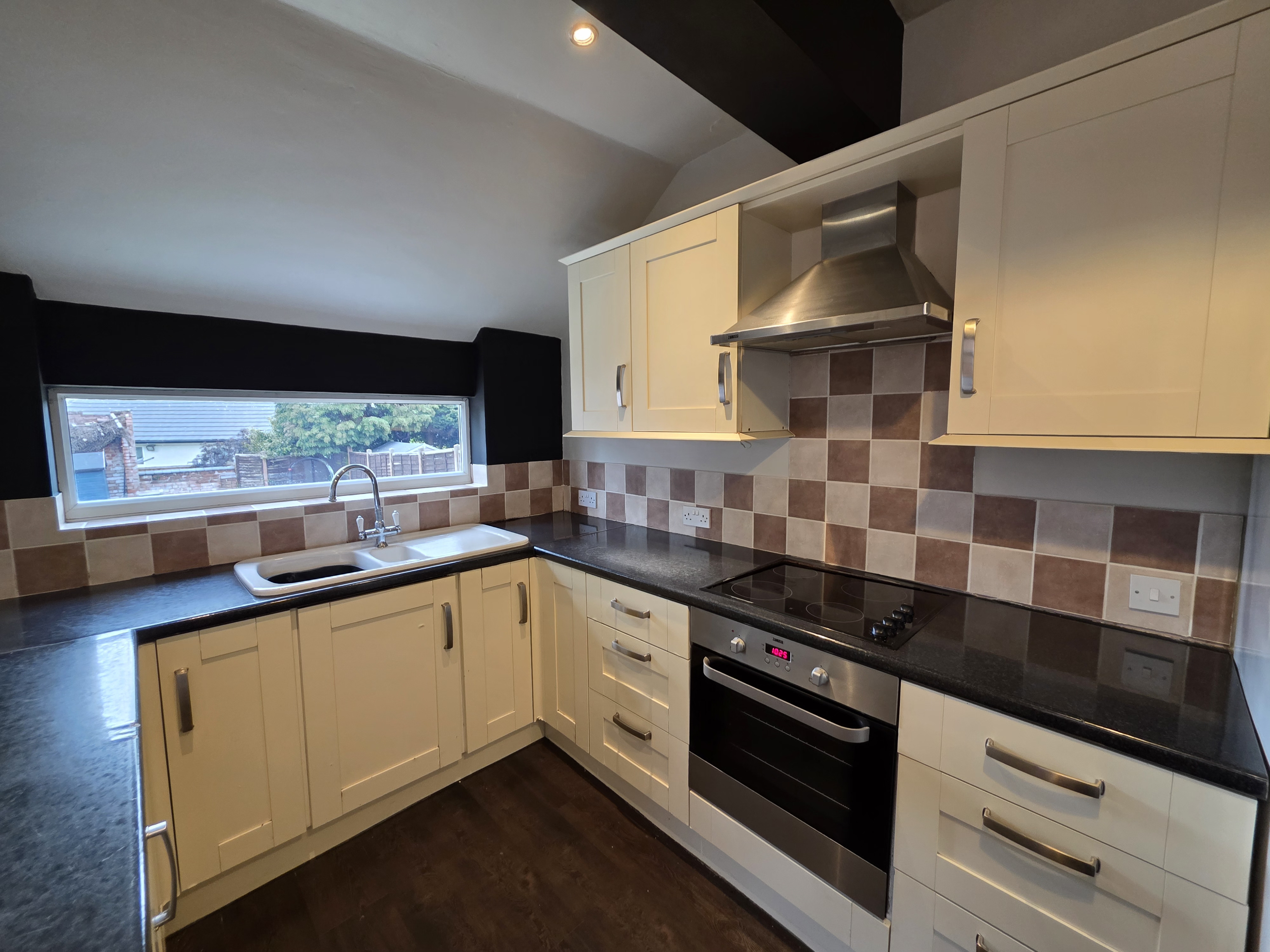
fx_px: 477
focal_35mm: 13
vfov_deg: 89.9
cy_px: 476
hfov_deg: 106.2
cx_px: 635
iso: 200
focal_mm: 2.2
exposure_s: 1/50
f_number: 1.9
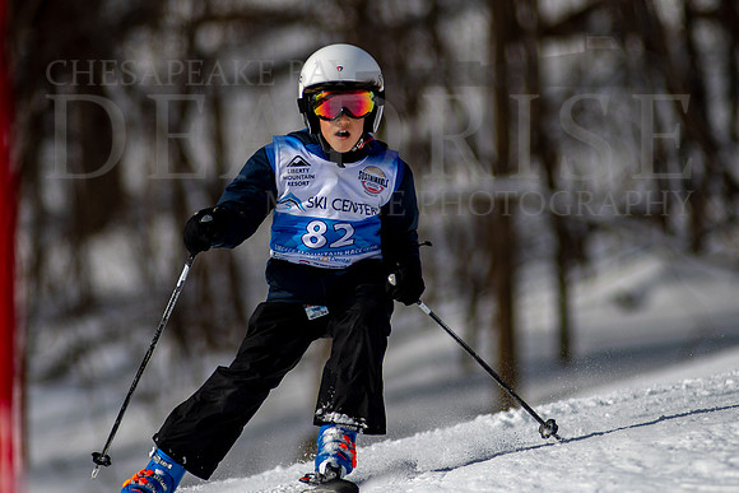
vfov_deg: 2.6
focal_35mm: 529
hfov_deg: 3.9
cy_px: 203
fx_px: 10853
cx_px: 396
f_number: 2.8
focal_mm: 300
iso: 100
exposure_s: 1/8000
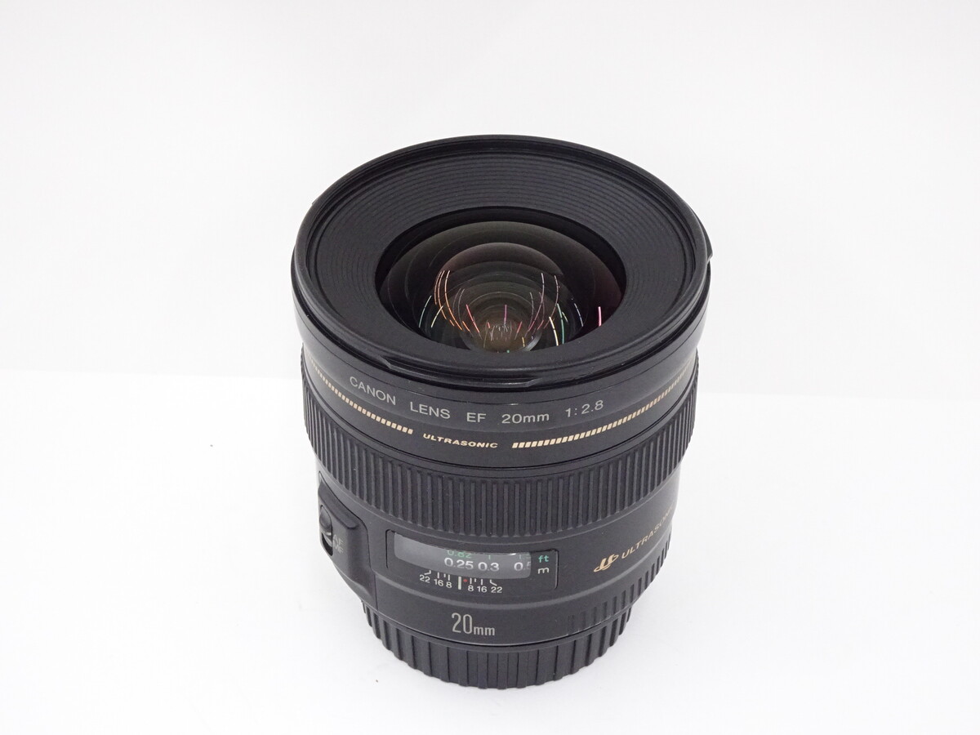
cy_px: 368
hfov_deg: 25.0
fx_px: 2208
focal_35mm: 78
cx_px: 490
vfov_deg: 18.9
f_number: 5
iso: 800
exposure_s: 1/80
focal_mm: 13.26
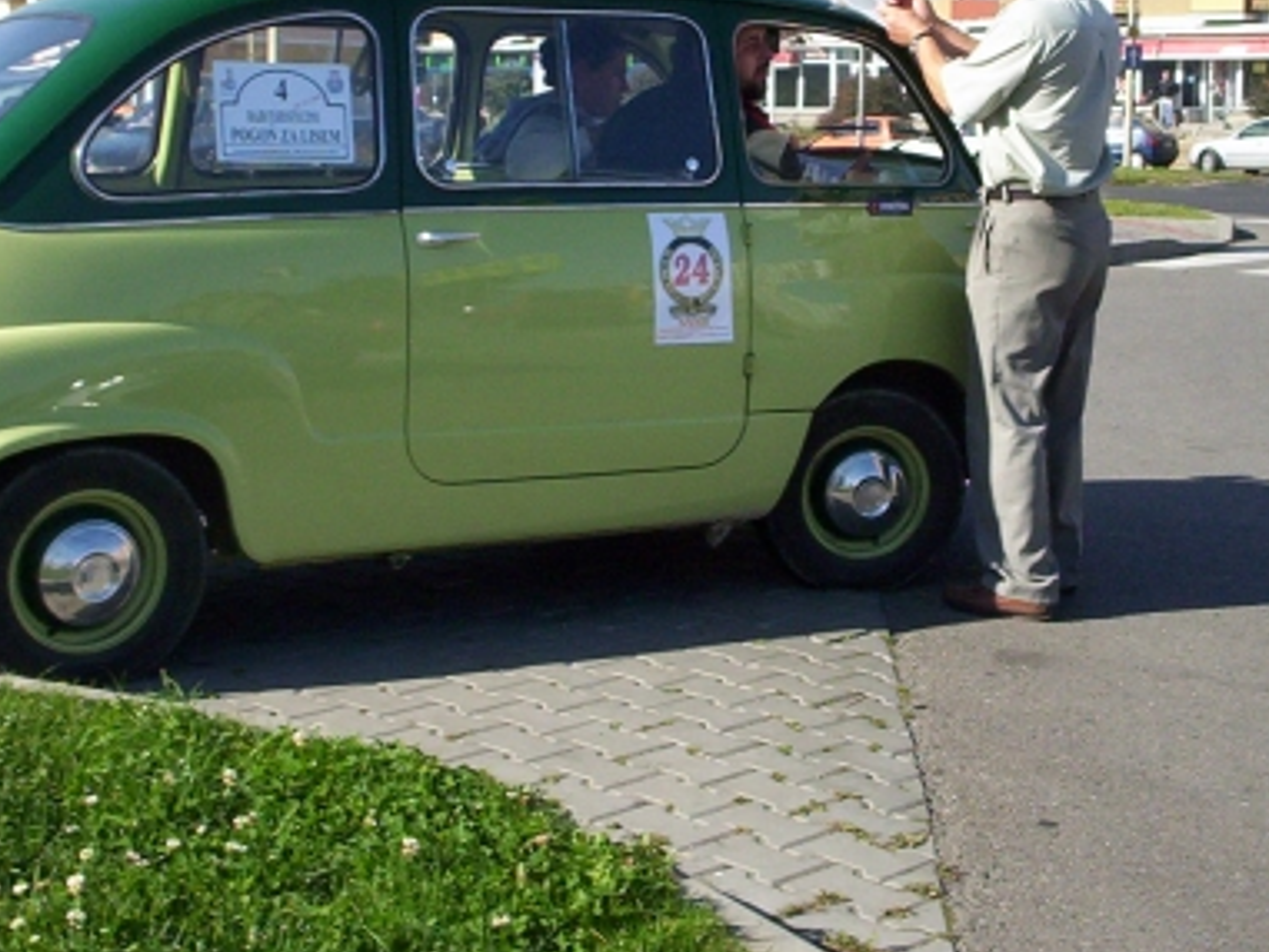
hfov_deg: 30.3
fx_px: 2347
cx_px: 639
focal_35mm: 64
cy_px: 285
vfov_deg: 22.8
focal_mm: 4.99
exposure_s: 1/533
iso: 100
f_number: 4.5
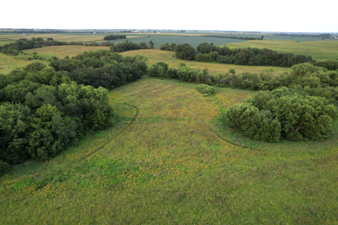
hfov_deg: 78.6
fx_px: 207
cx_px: 169
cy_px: 112
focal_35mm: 22
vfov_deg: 57.2
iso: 110
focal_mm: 8.38
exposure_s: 1/60
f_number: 2.8
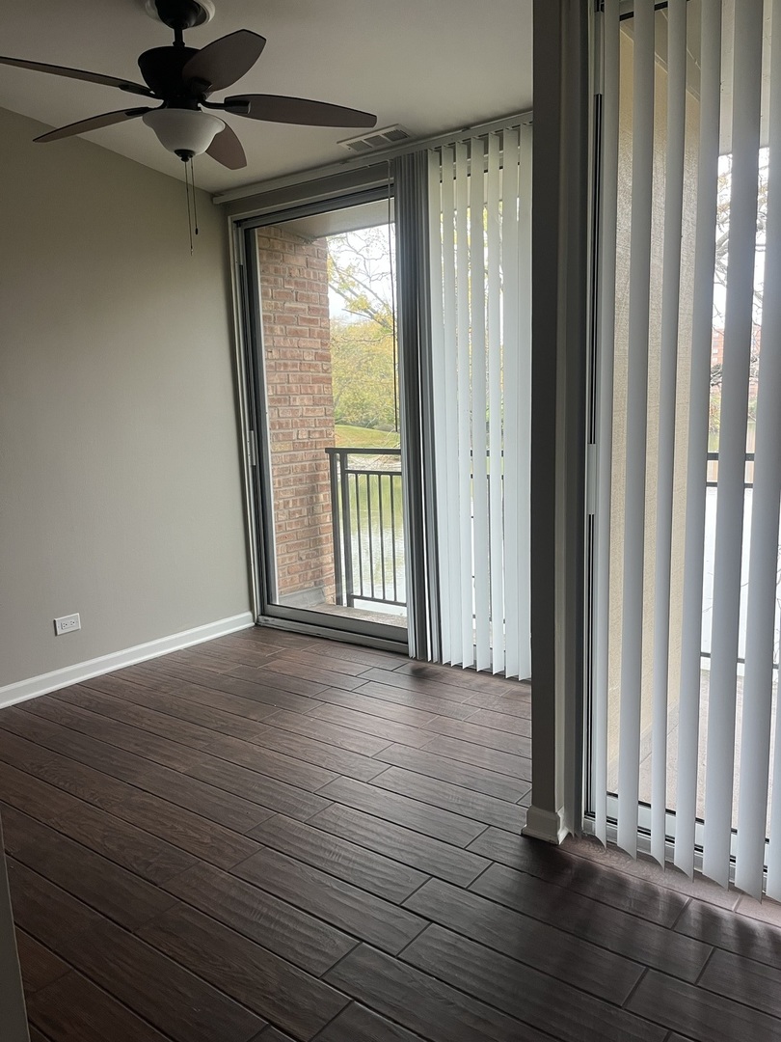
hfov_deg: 53.1
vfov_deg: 67.3
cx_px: 390
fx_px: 782
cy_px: 521
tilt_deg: -9.3
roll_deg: +1.7
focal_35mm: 26
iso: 80
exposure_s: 1/60
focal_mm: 5.1
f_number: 1.6
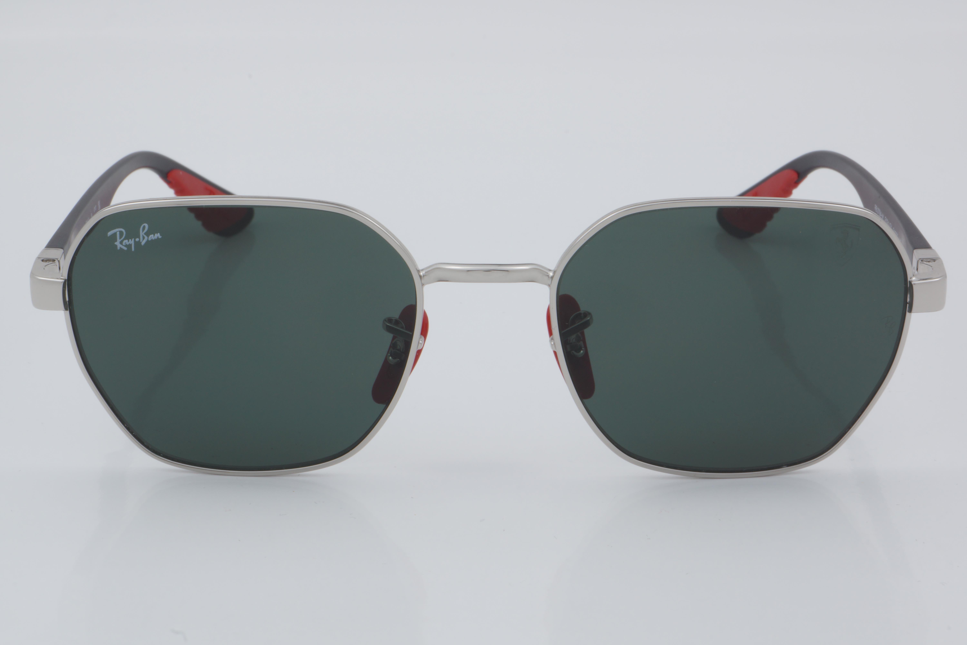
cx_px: 484
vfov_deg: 16.6
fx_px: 2216
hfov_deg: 24.6
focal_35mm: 82
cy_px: 322
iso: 100
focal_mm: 55
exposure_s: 1/4
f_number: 32
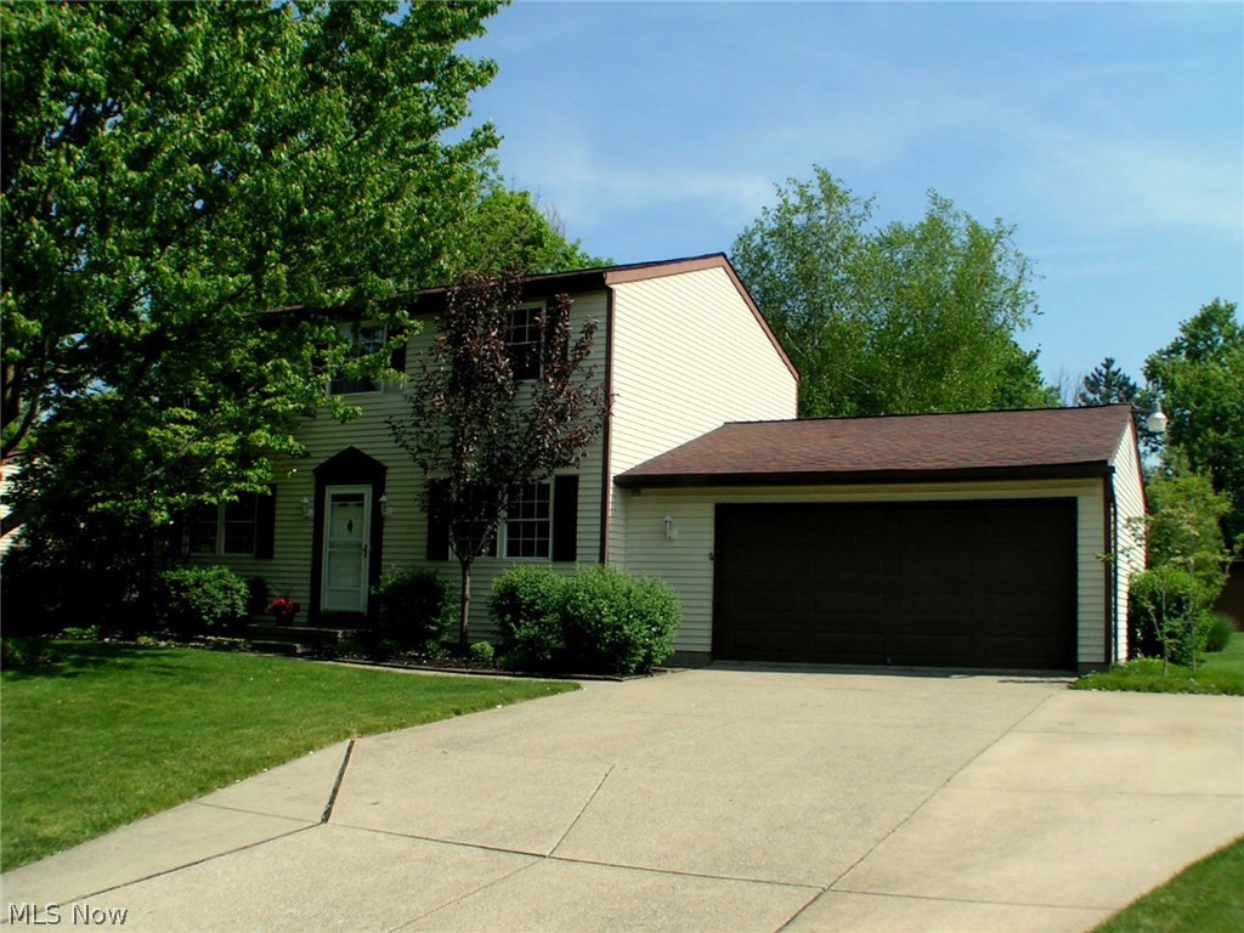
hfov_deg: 42.1
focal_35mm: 45
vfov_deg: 32.2
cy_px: 466
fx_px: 1617
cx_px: 622
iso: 50
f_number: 5.6
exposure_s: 1/320
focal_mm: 6.9
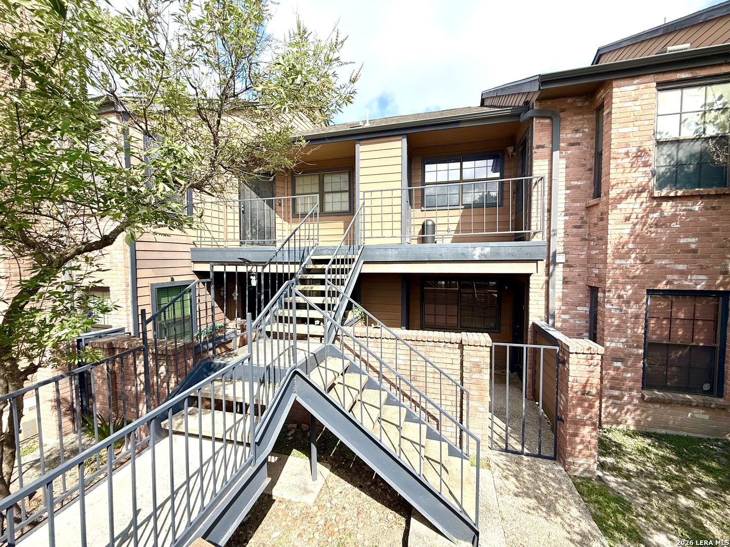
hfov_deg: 102.1
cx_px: 365
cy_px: 274
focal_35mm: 14
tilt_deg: -2.4
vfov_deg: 85.7
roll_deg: +0.1
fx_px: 295
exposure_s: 1/1312
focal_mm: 2.22
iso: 50
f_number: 2.2
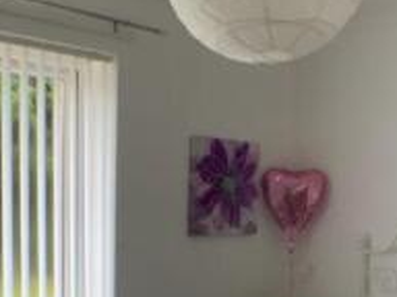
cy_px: 275
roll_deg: -0.9
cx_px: 270
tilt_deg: -7.0
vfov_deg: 16.5
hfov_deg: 22.2
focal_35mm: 88
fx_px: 1009
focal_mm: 3
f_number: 1.8
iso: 64
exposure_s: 1/81
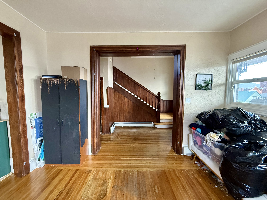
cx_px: 134
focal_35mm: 14
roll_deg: +0.2
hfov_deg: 102.1
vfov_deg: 85.7
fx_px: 108
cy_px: 100
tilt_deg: -3.2
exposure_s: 1/60
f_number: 2.2
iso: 500
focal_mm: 2.22
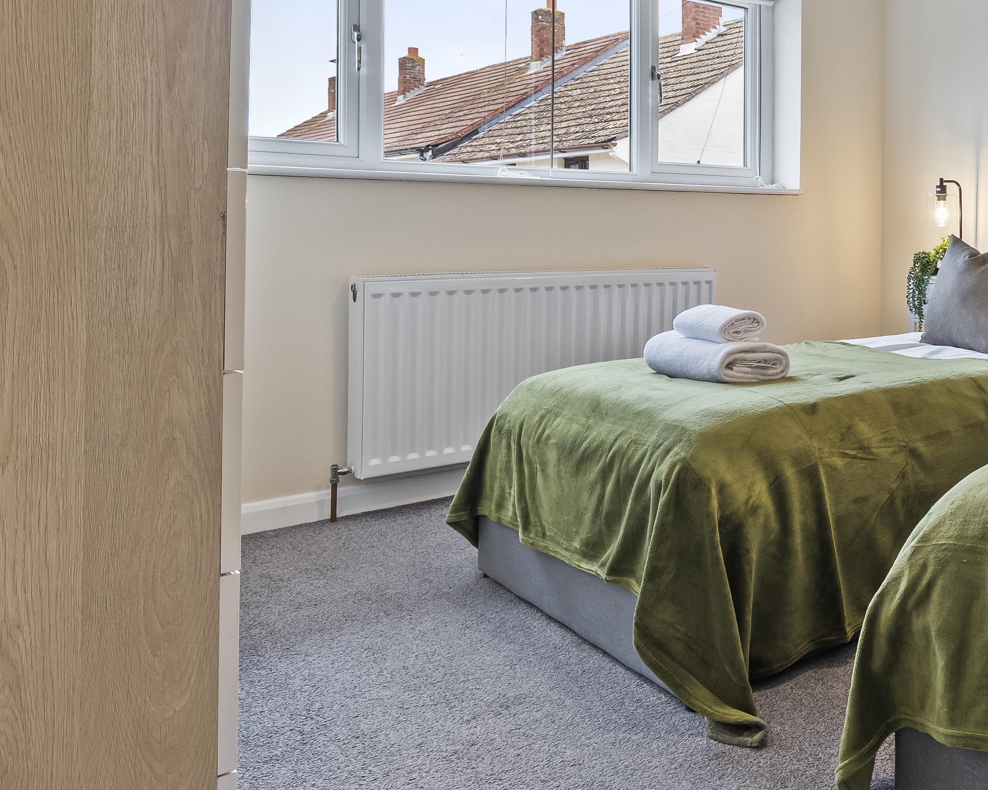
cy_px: 236
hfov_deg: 46.5
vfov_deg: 46.0
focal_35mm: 31
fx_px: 906
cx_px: 1017
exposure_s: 1/3
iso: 640
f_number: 9
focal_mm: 14
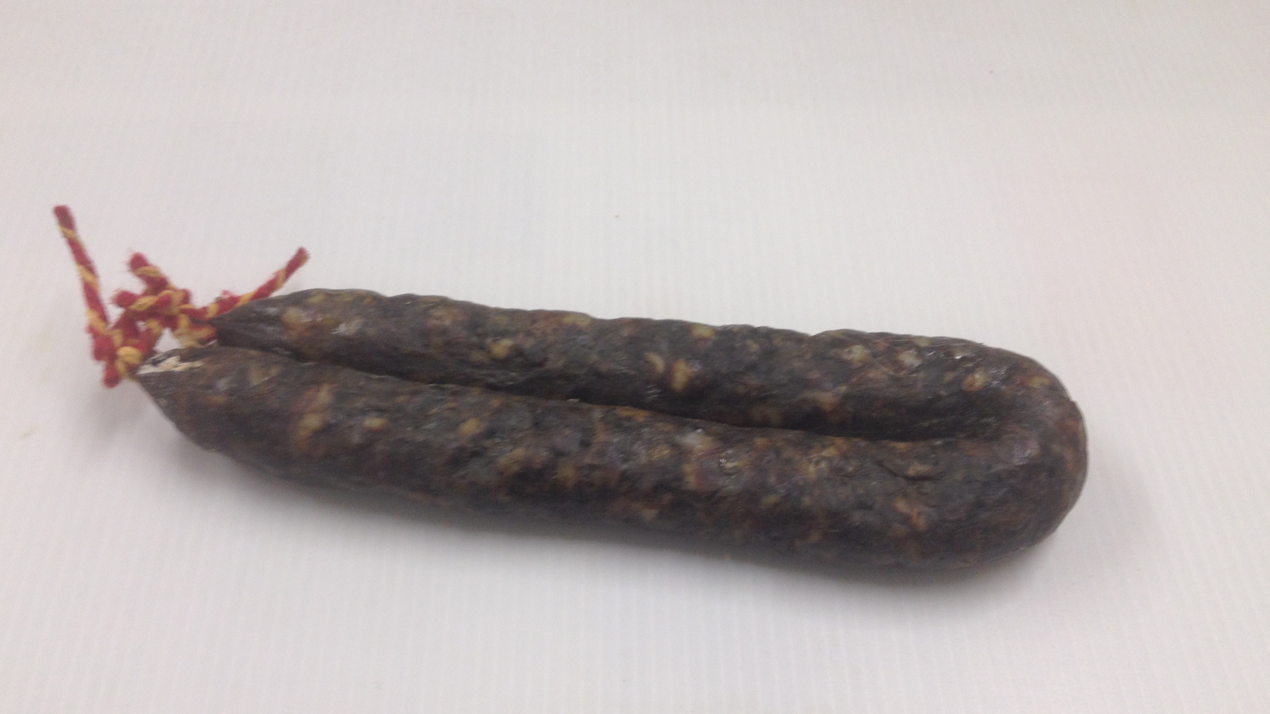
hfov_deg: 50.5
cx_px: 625
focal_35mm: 40
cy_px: 403
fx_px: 1347
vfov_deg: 29.7
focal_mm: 4.28
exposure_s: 1/40
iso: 64
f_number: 2.4
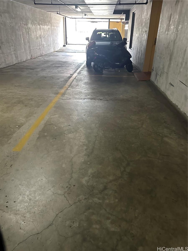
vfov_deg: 71.6
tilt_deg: -26.8
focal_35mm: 24
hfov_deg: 56.8
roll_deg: -2.7
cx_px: 94
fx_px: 174
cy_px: 126
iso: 800
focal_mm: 6.86
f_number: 1.78
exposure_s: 1/60
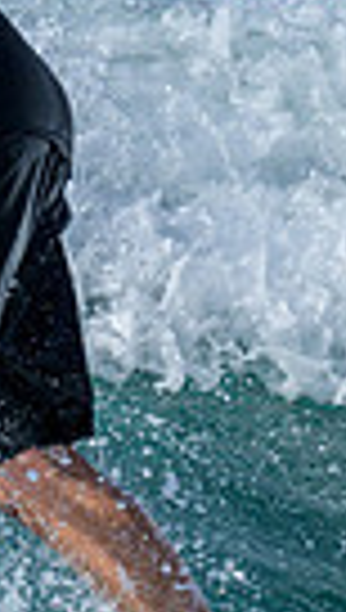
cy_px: 380
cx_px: -854
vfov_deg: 0.6
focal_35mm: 3563
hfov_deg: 0.3
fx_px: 57827
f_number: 6.3
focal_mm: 800
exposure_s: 1/2000
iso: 250
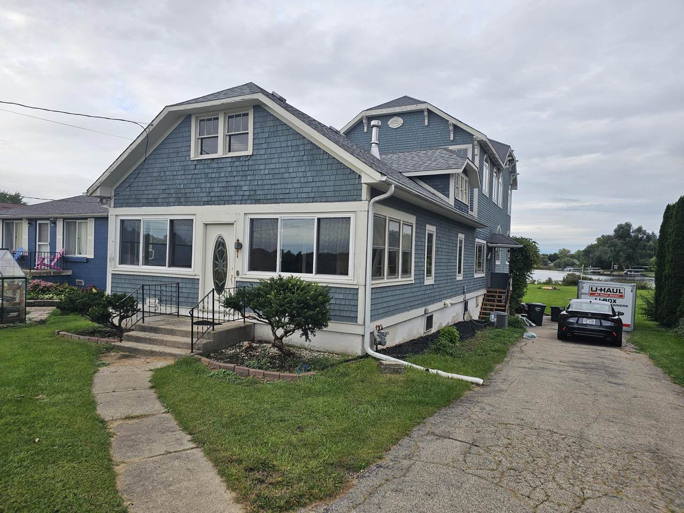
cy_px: 256
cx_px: 342
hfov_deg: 73.9
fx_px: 454
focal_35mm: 23
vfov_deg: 58.9
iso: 10
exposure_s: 1/233
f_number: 1.7
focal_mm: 6.3
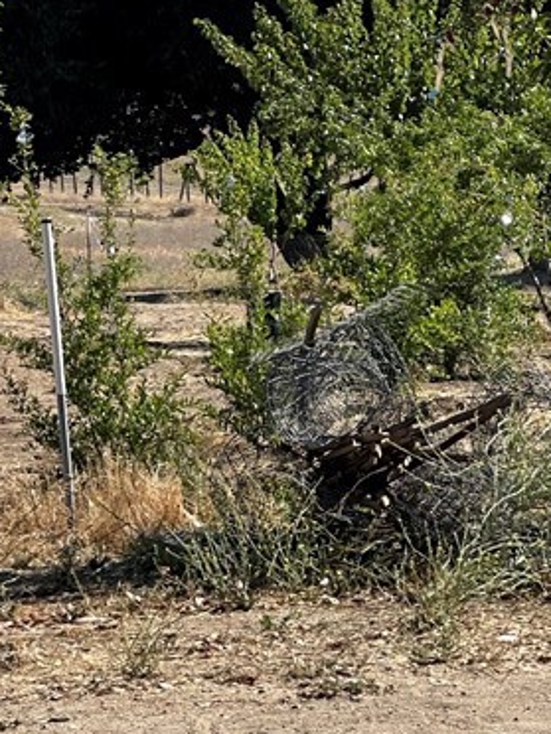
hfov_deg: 7.0
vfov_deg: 9.2
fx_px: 4499
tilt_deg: -2.2
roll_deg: +0.9
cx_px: 336
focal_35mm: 212
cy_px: 831
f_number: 2.8
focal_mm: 9
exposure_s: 1/747
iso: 32
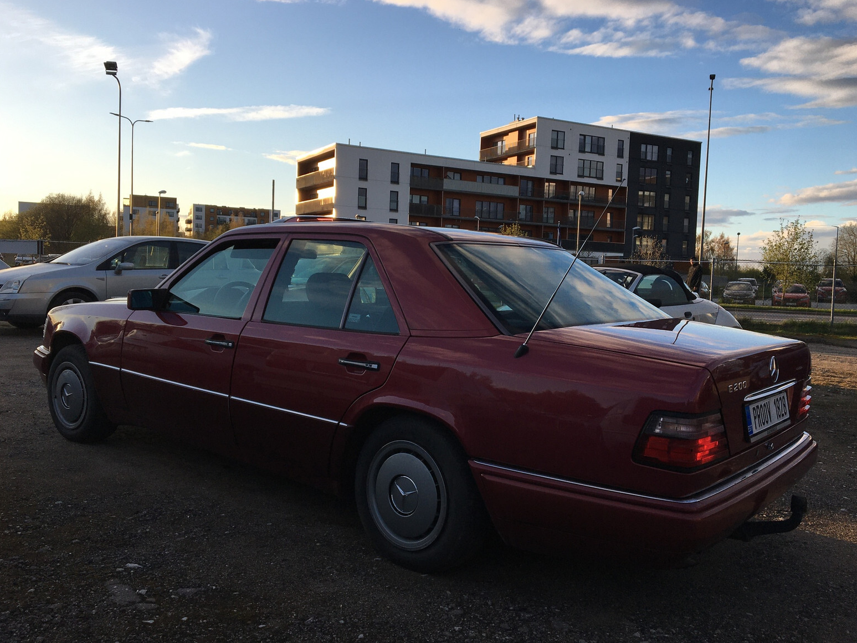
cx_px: 429
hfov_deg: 60.0
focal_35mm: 30
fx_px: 743
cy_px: 313
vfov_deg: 46.8
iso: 25
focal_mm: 4.15
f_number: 2.2
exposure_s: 1/651
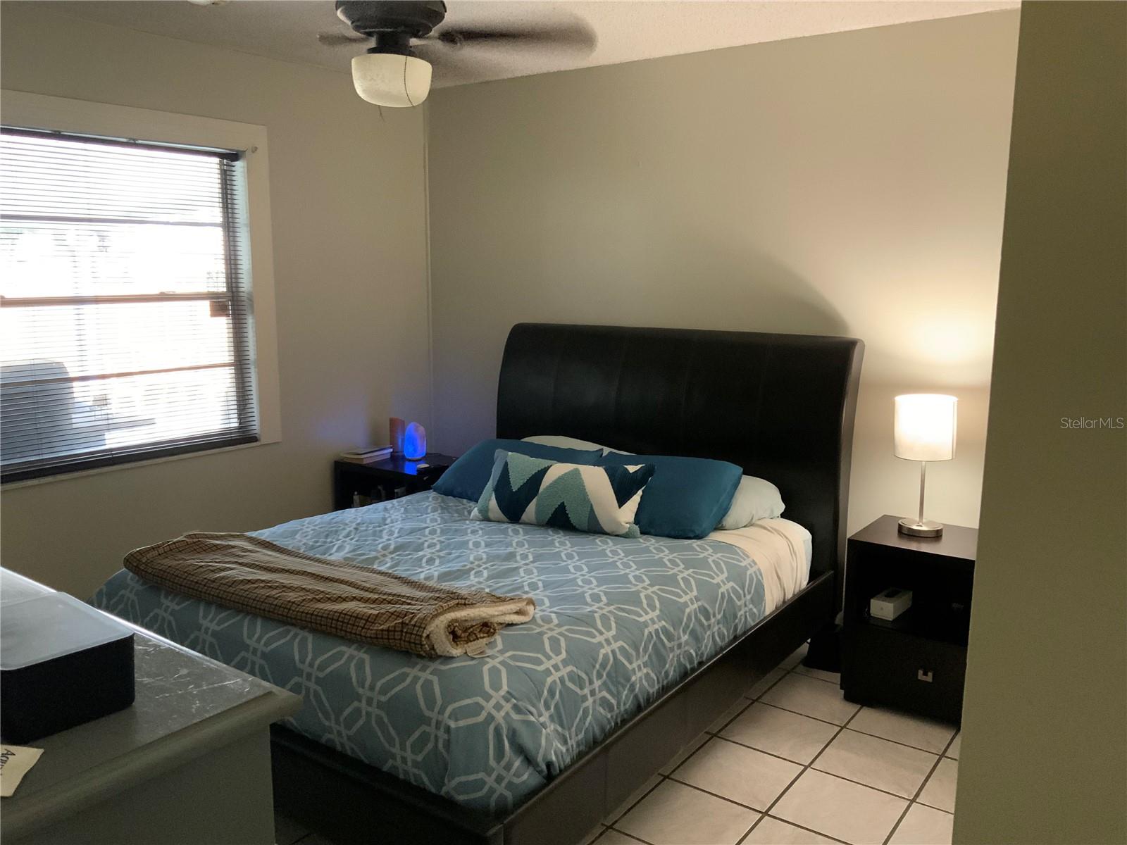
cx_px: 564
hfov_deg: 61.7
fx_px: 944
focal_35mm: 29
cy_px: 422
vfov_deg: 48.2
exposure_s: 1/30
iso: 320
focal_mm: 3
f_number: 1.8
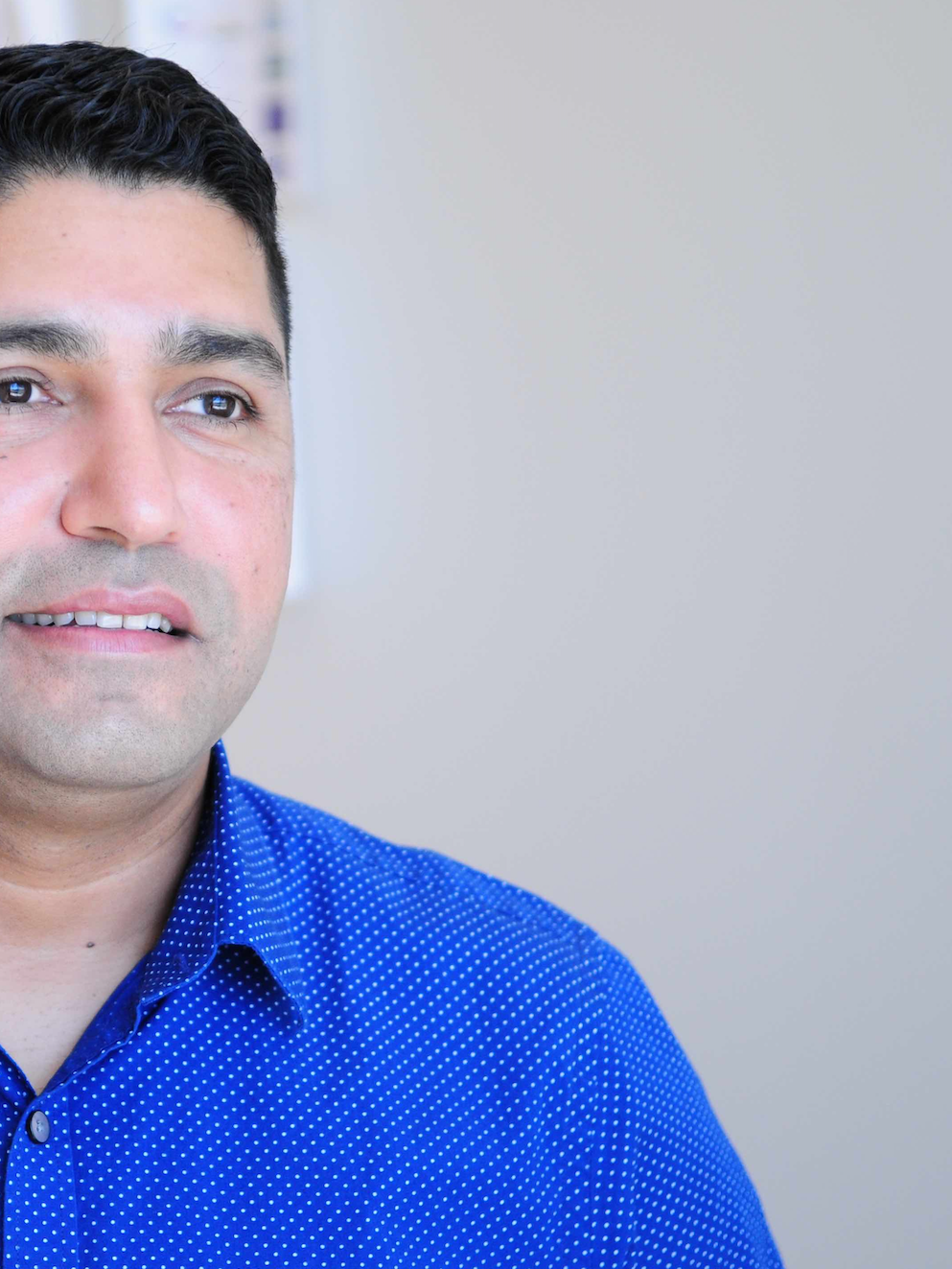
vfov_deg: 16.4
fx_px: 4388
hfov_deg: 12.3
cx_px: 103
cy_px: 635
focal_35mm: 120
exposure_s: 1/60
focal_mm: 55
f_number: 2.8
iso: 400
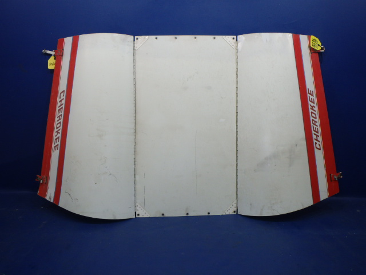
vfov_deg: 49.7
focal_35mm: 28
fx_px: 296
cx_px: 183
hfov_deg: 63.4
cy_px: 138
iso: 200
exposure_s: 1/40
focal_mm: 5
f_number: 3.9
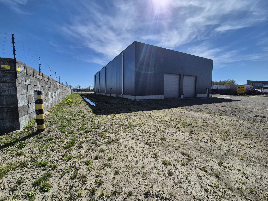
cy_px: 100
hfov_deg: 106.2
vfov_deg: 89.9
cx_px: 134
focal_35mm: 13
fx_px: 101
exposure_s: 1/3560
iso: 50
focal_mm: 2.2
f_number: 2.2
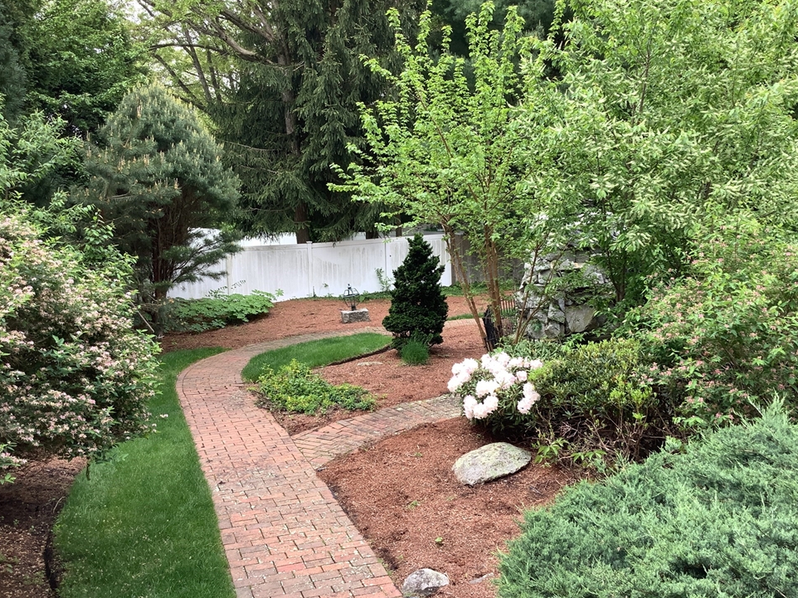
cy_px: 314
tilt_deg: -8.7
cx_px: 422
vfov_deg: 42.9
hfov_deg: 55.3
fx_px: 761
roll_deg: +0.0
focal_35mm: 33
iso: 25
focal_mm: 3.3
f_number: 2.4
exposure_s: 1/197
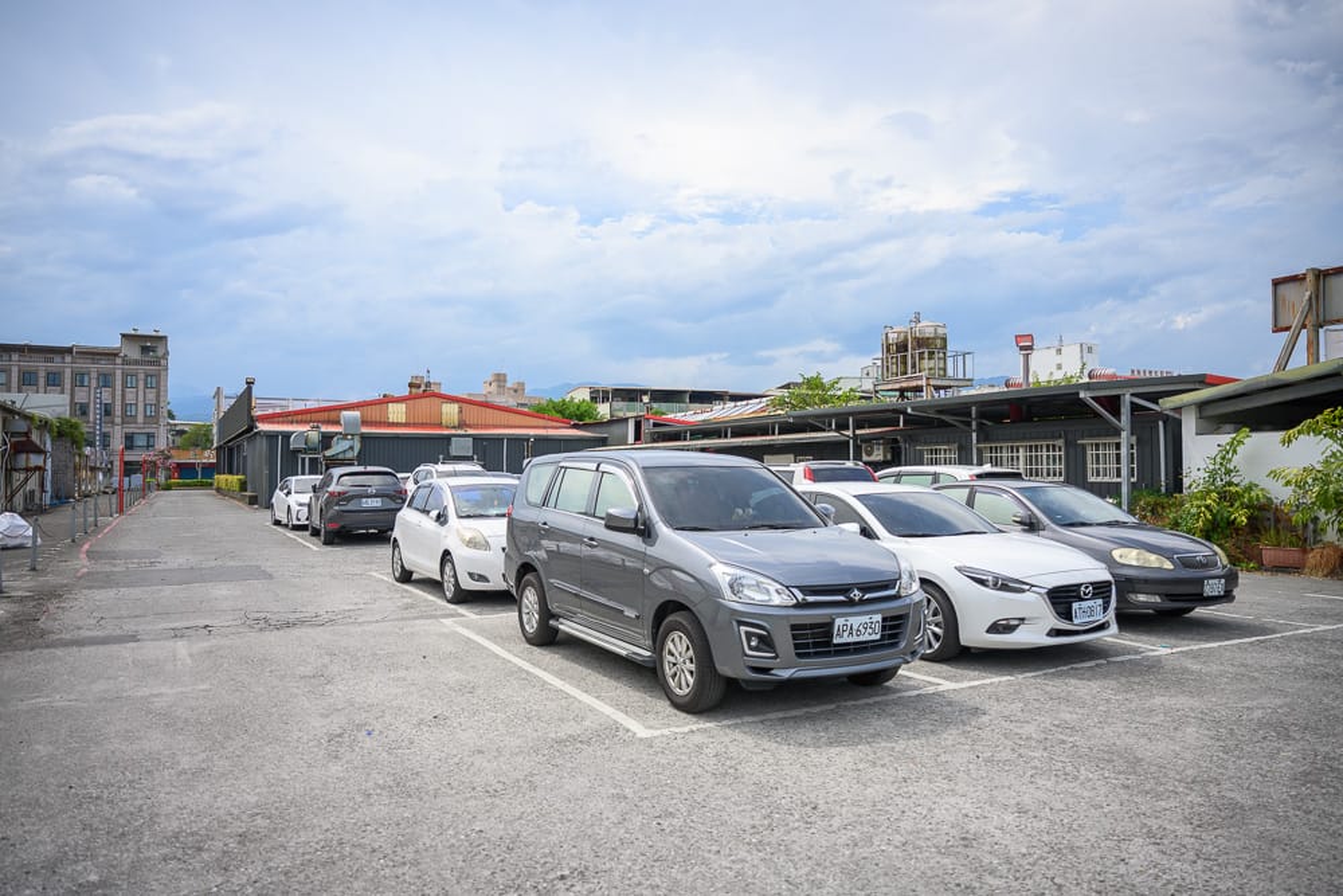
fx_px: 933
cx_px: 672
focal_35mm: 25
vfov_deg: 51.3
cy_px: 448
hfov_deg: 71.5
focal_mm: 24
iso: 100
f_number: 2.8
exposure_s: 1/2000
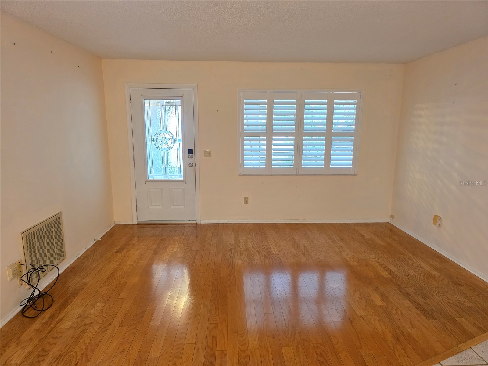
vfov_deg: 58.9
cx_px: 244
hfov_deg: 73.9
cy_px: 183
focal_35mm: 23
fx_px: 324
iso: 800
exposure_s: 1/120
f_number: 1.7
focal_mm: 6.3
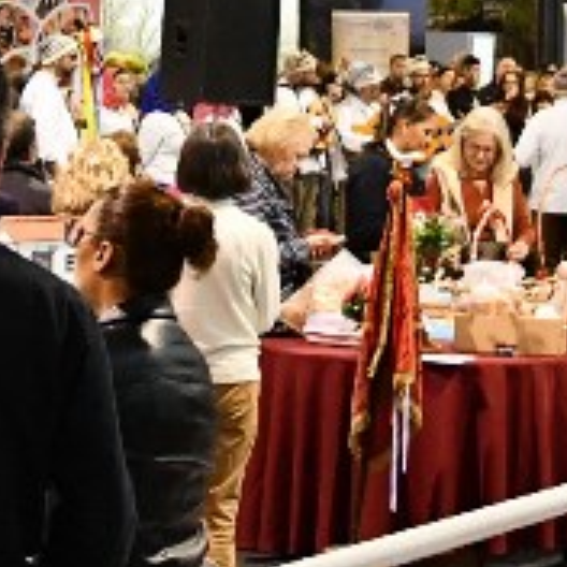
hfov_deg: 10.7
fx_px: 3021
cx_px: 361
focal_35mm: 163
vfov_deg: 10.7
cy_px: 77
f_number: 3.8
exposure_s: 1/80
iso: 3200
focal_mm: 22
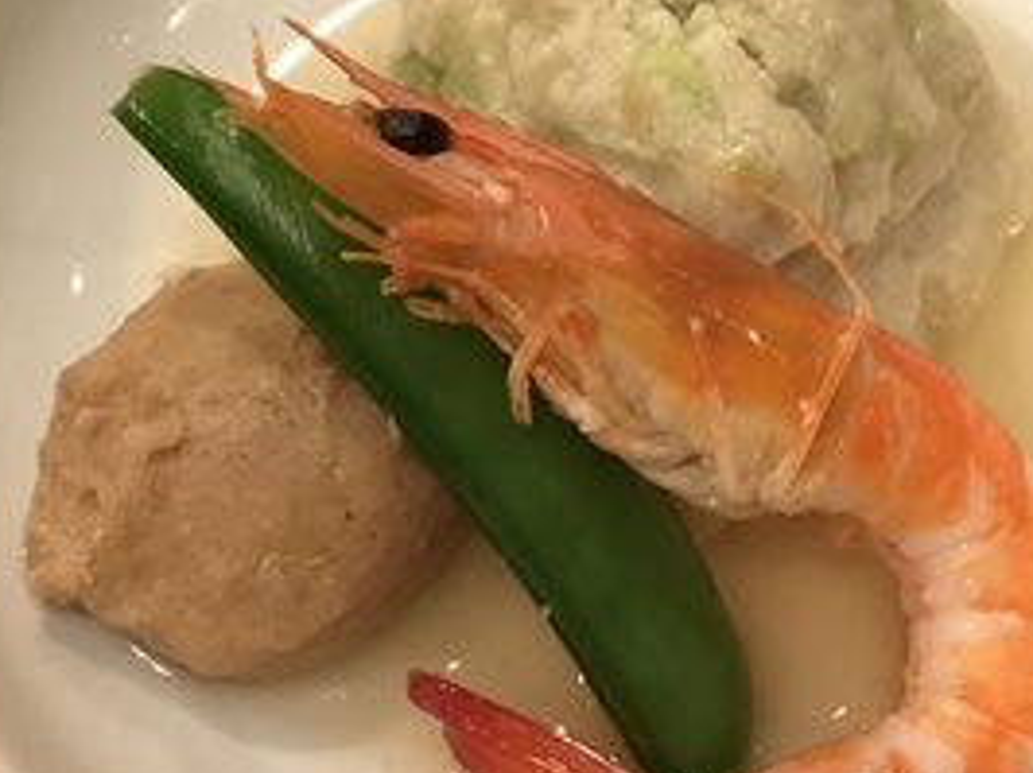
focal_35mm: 59
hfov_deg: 32.4
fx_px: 1759
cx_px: 718
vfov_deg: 24.6
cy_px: 245
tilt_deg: -60.3
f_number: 1.8
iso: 80
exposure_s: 1/6
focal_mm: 3.99
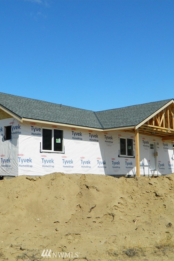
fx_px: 319
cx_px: 61
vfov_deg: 44.5
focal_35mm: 44
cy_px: 133
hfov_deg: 30.3
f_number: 9.1
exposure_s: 1/320
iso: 80
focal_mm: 5.6
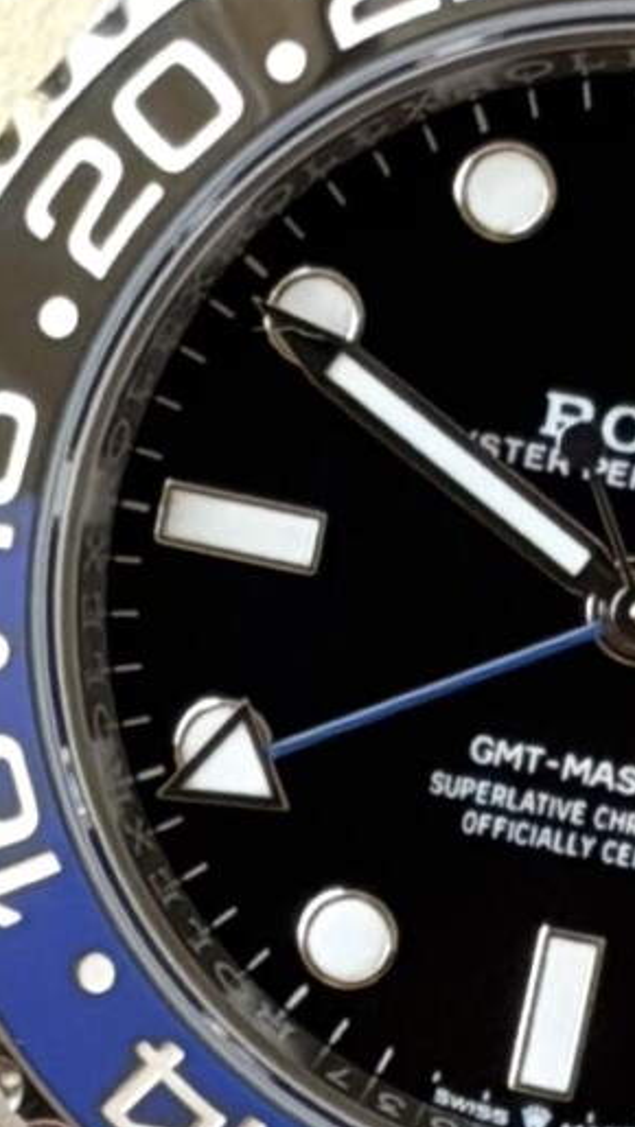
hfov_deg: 6.2
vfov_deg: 11.0
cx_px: 660
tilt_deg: -32.8
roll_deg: +3.3
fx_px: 5832
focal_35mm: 195
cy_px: 755
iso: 64
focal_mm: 6.76
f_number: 1.78
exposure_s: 1/351
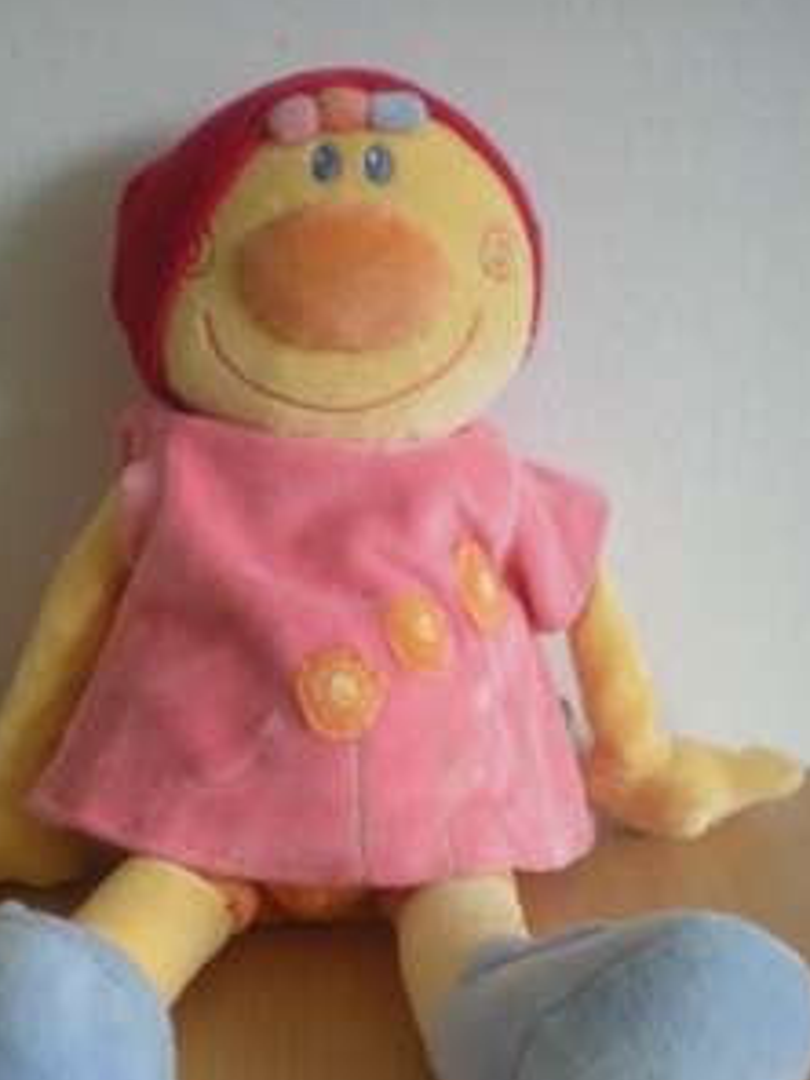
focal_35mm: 50
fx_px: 1560
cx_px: 339
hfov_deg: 29.1
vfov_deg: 37.9
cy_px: 682
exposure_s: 1/46.2
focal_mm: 6.3
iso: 200
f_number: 3.1
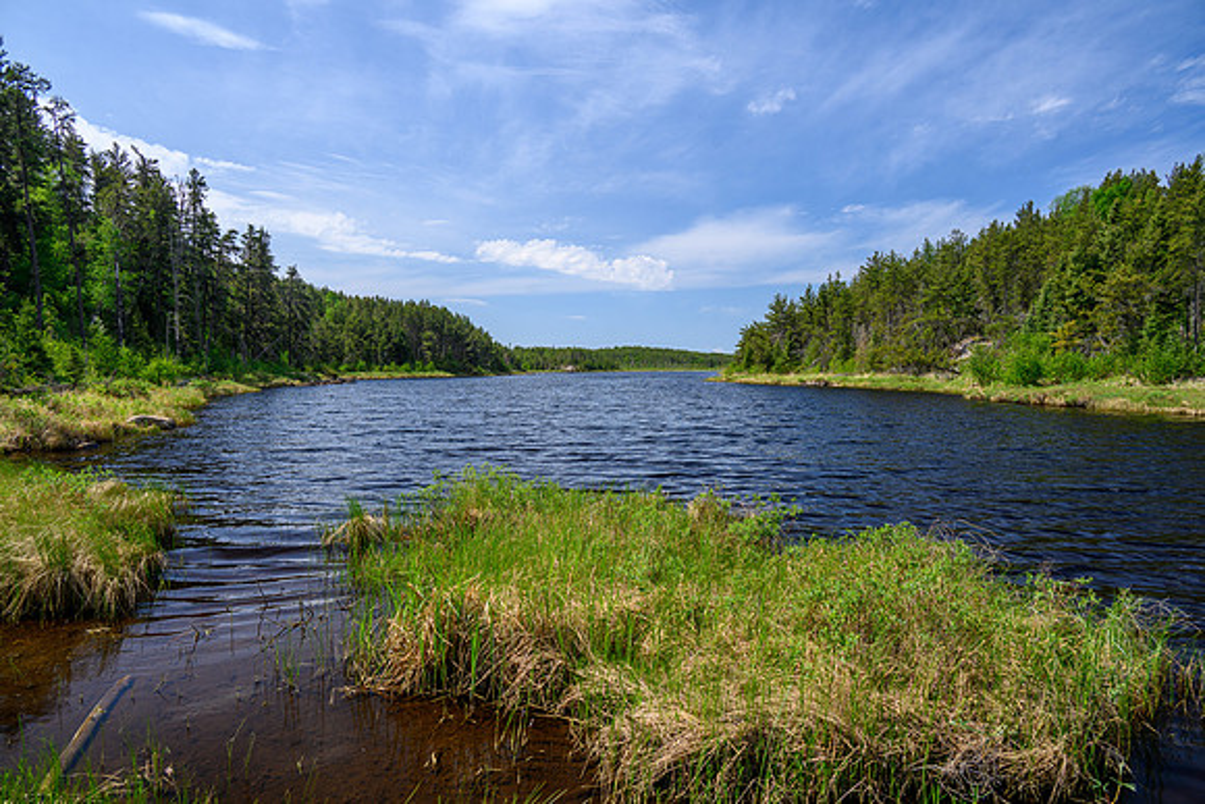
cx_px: 602
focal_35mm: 24
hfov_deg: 73.7
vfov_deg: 53.2
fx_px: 803
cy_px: 402
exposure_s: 1/100
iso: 100
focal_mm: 24
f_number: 8
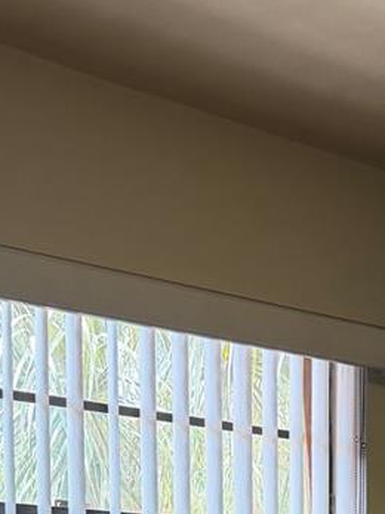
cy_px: 717
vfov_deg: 20.8
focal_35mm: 83
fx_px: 1232
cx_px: 435
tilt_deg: -6.9
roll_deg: -0.8
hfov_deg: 17.1
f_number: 1.78
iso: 250
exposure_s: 1/120
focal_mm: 6.76
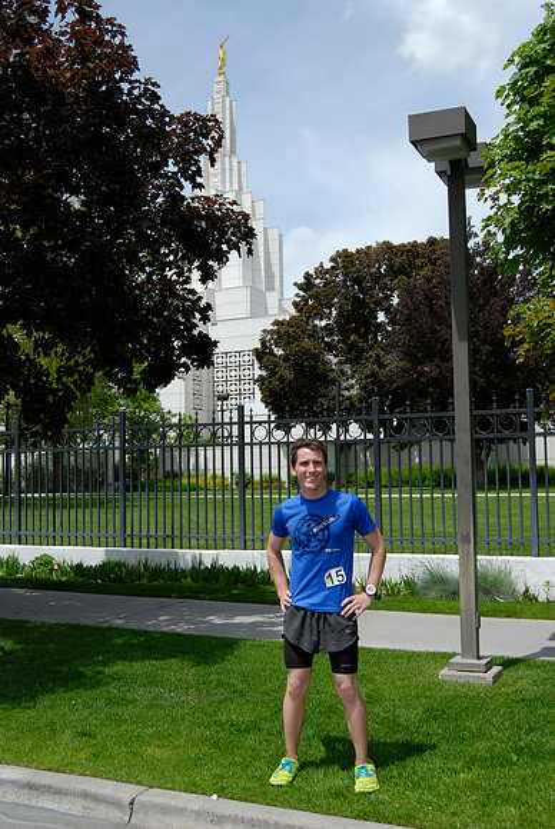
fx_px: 900
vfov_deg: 49.5
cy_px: 414
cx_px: 278
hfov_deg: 34.3
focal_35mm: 39
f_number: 10
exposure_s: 1/800
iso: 400
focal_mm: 26
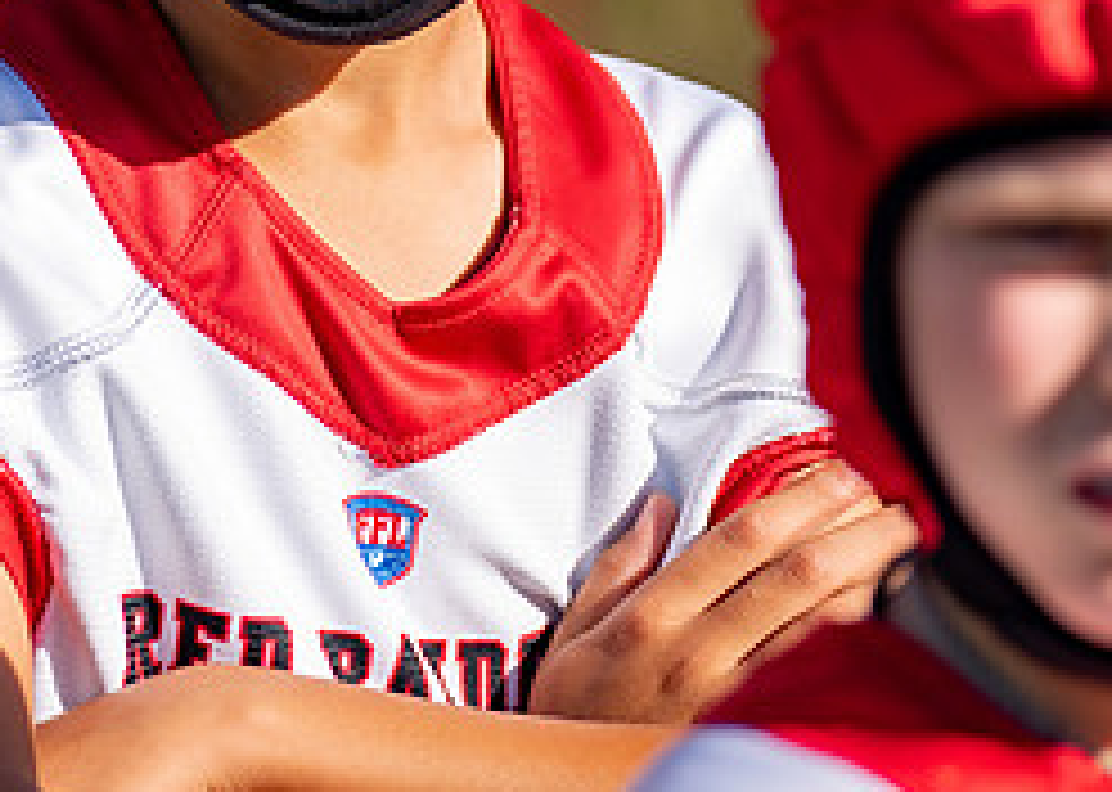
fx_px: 10445
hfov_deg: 6.1
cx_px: 312
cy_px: 174
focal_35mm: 331
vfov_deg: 4.3
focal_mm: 129
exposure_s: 1/2500
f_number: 2.8
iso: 160
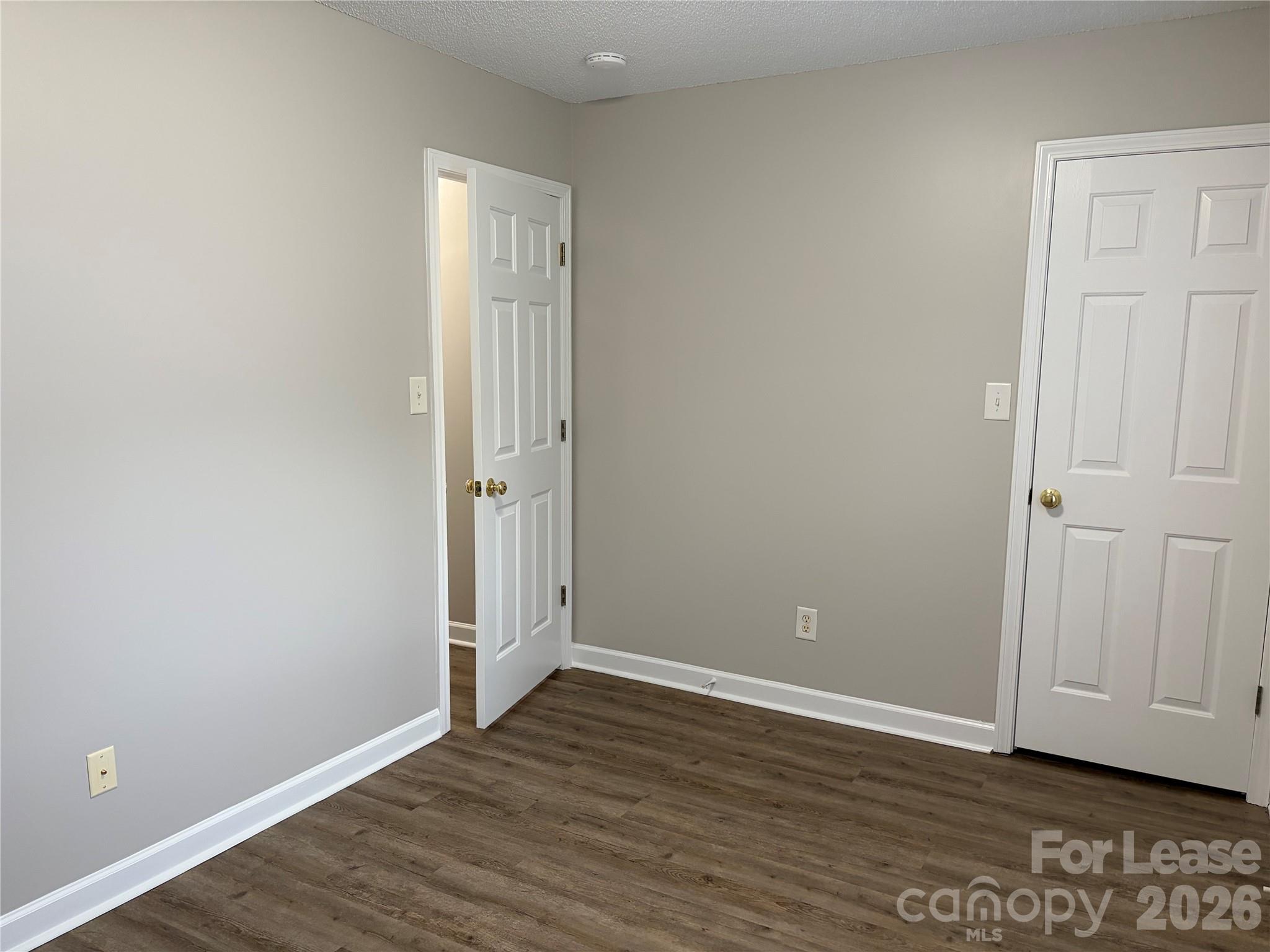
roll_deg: +0.3
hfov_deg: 67.3
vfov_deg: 53.1
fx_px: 954
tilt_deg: -7.8
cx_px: 635
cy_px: 476
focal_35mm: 26
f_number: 1.6
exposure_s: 1/60
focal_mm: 5.96
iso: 200
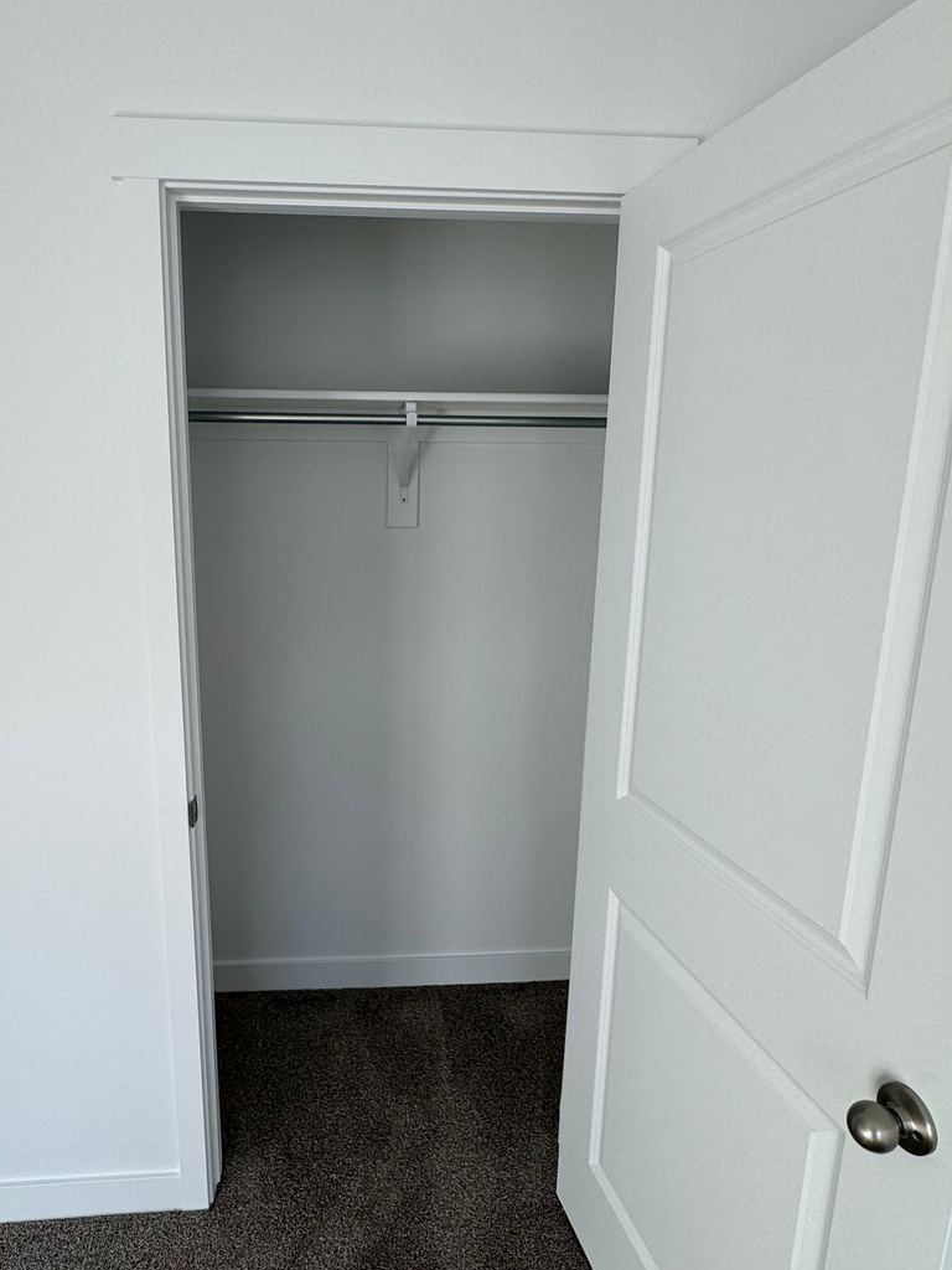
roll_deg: +0.2
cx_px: 387
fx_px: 770
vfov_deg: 79.0
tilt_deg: -10.9
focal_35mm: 21
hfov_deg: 62.9
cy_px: 633
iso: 40
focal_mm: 2.22
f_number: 2.2
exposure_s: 1/135
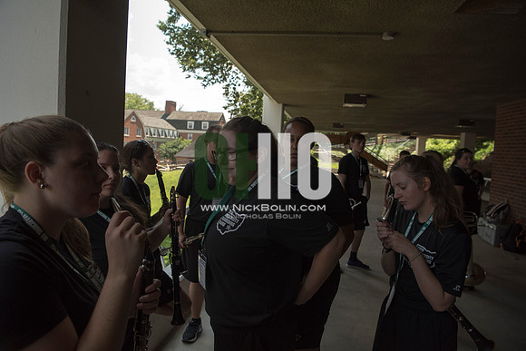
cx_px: 263
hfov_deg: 73.7
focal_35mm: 24
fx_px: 351
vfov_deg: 53.2
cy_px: 176
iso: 640
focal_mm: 24
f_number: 5
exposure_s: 1/1000
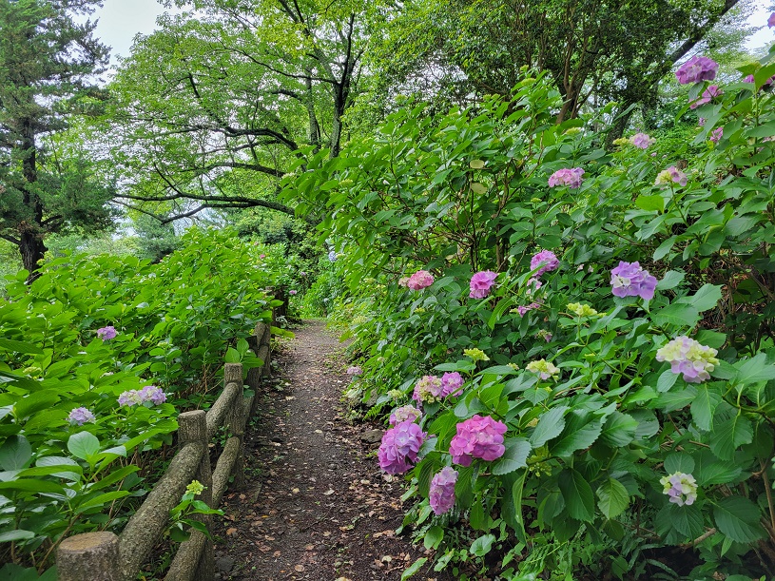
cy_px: 290
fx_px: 582
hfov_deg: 67.3
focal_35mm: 26
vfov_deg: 53.1
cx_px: 388
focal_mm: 5.4
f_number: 1.8
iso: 40
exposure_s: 1/100
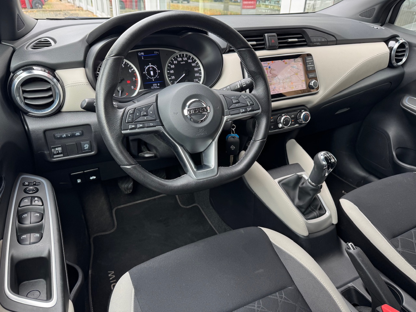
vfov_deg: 56.8
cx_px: 208
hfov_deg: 71.6
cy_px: 156
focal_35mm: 24
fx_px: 288
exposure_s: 1/111
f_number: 1.78
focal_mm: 6.76
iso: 100
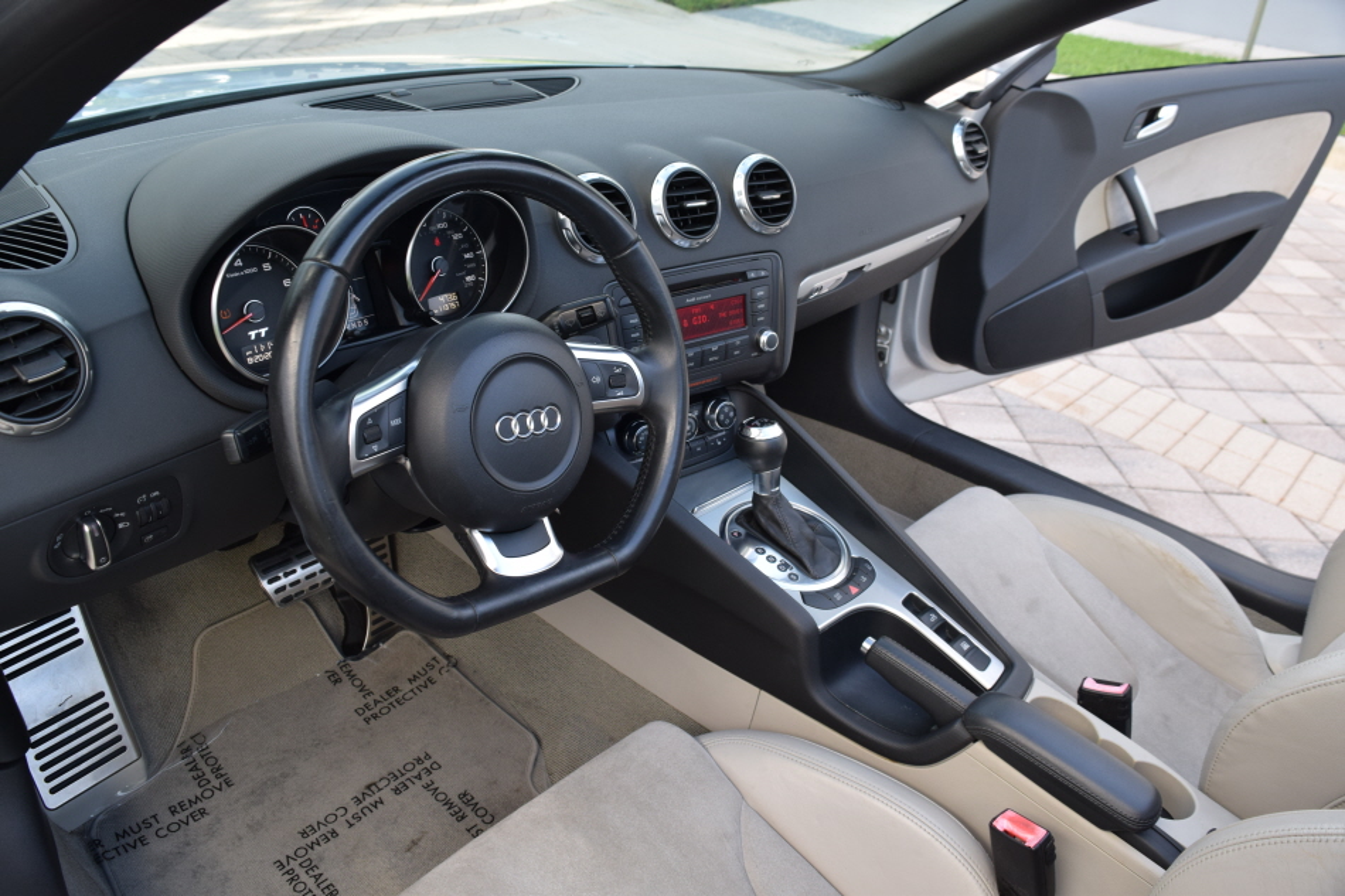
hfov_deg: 67.4
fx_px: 1009
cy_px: 448
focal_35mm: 27
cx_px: 672
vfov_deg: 47.9
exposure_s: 1/160
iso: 400
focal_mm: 18
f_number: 6.3
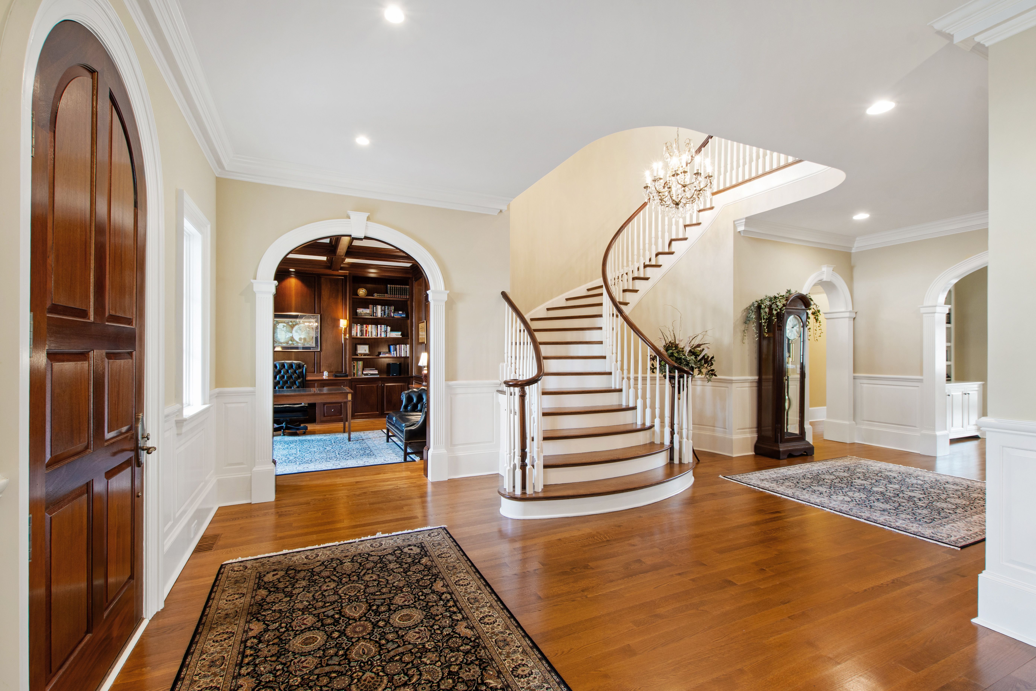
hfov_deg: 100.4
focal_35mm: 15
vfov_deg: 77.3
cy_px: 346
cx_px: 518
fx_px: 432
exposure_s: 1.6
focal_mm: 10
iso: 100
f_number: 8
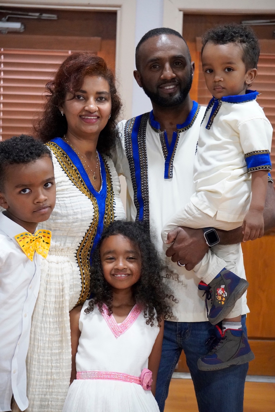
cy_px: 206
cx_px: 138
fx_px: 945
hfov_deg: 16.6
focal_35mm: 82
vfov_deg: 24.6
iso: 6400
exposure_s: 1/125
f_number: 4.5
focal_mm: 55
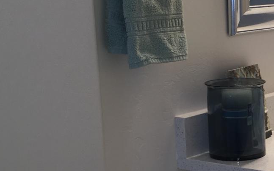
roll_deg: +1.2
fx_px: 709
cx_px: 260
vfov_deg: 13.7
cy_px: 116
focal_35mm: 95
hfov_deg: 21.3
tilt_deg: -10.2
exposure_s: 1/40
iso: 25
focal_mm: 4.15
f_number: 2.2
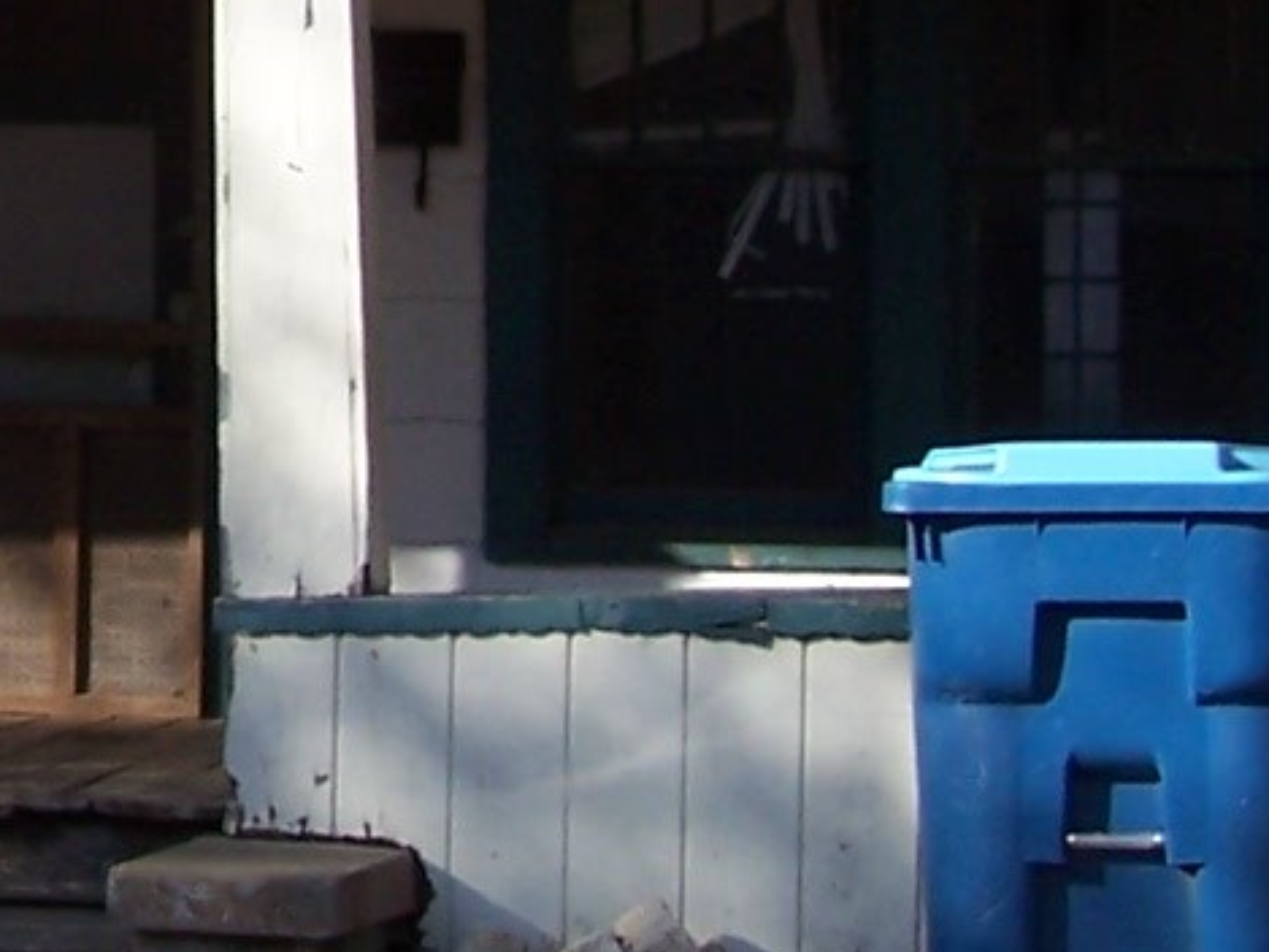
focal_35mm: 166
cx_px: -268
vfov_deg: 8.9
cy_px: -157
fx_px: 6087
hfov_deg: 11.7
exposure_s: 1/640
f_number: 4
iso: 80
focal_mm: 6.3
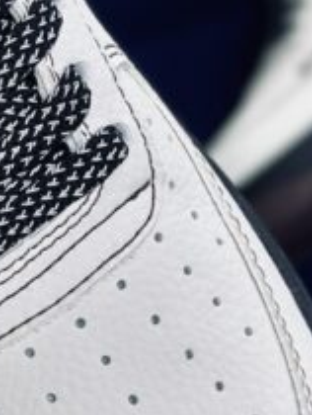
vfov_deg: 9.2
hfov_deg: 6.9
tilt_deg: -54.7
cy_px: 29
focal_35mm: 213
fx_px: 2555
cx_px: -95
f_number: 1.78
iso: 80
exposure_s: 1/100
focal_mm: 6.86
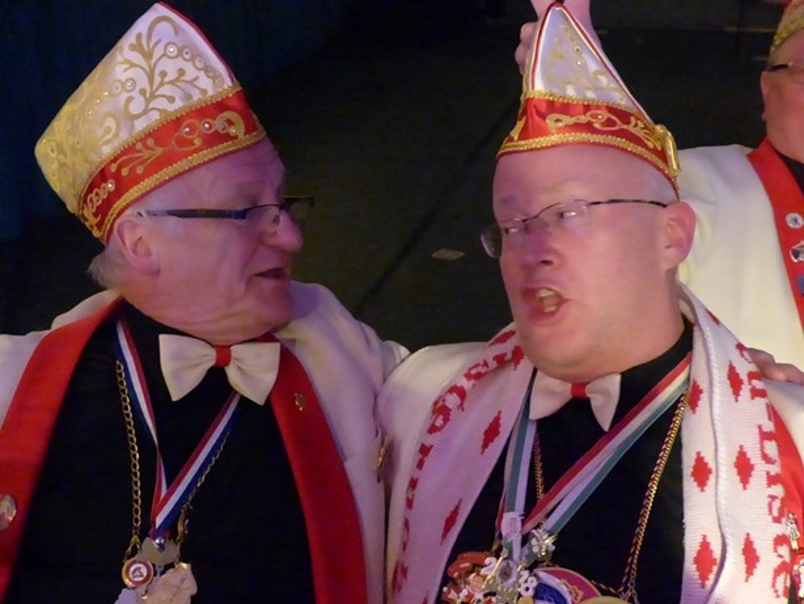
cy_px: 302
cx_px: 402
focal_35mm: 63
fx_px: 1464
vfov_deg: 23.3
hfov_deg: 30.7
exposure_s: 1/50
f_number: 2.8
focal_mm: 11.4
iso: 3200
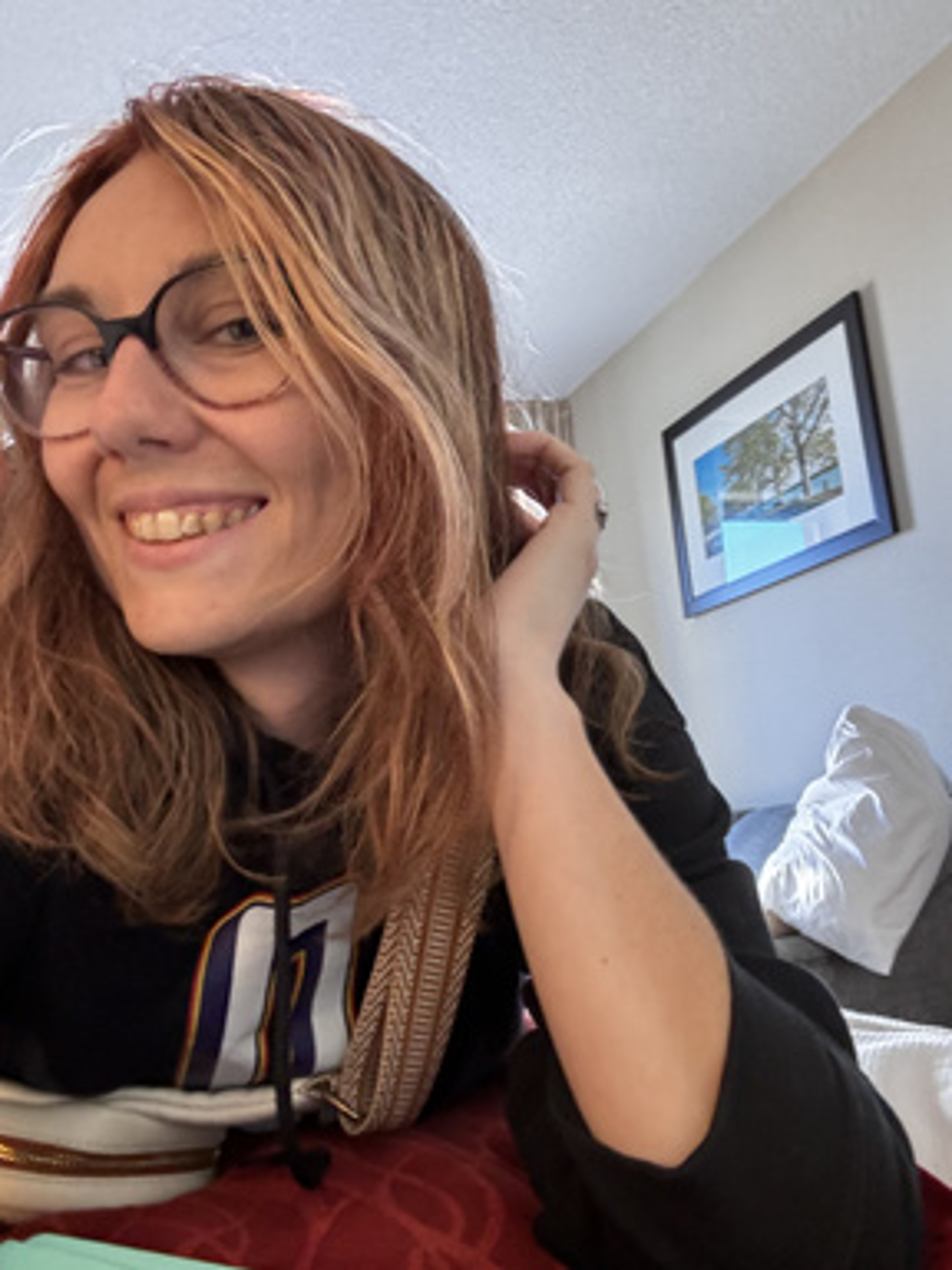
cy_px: 635
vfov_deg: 60.0
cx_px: 476
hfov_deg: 46.8
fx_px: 1100
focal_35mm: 30
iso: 400
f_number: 1.9
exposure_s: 1/30
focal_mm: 2.69
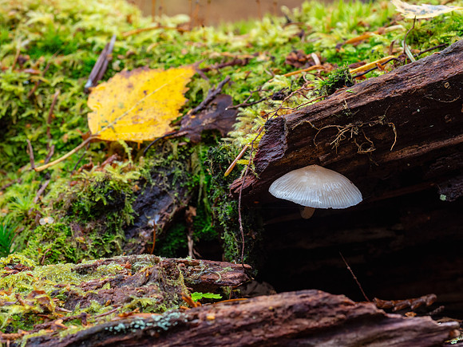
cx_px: 270
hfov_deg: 14.1
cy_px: 174
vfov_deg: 10.6
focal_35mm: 140
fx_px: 1869
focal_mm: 60
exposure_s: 1/2
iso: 200
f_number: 7.1
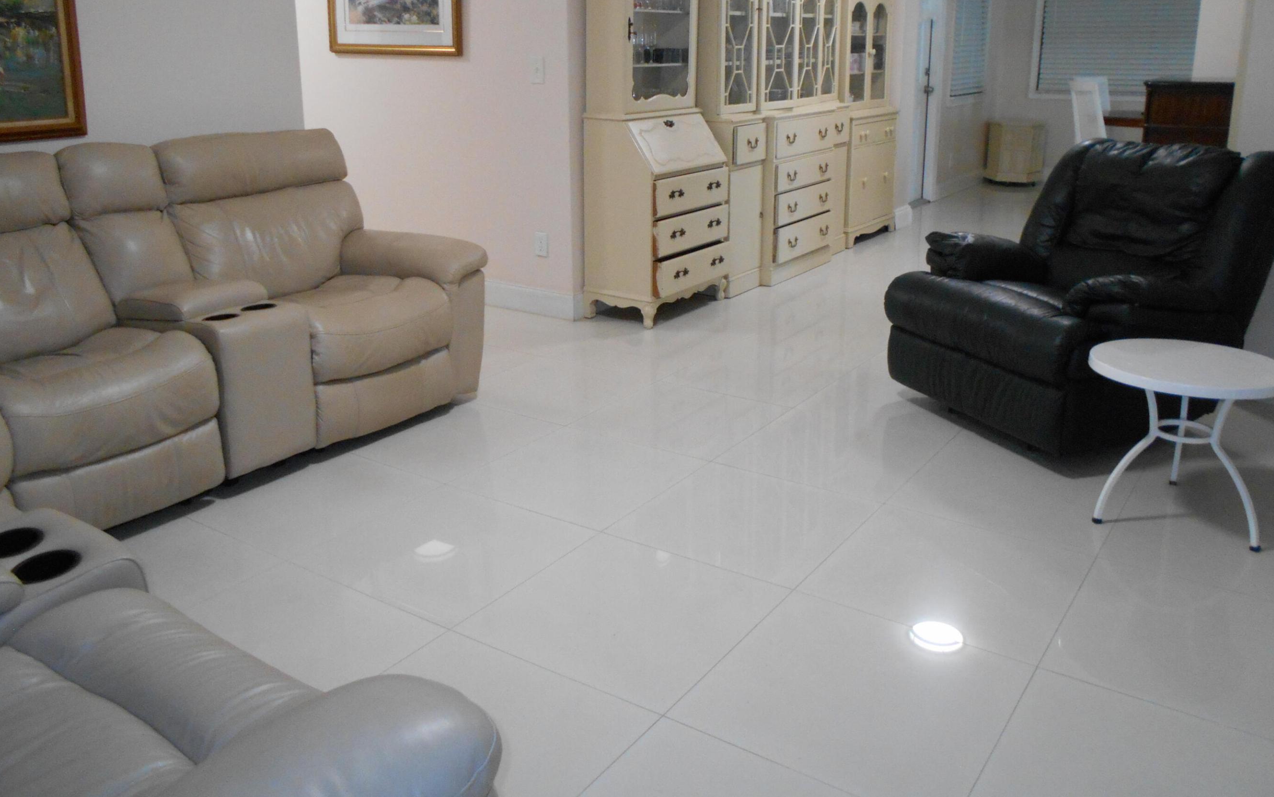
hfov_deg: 62.9
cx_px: 653
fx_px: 1042
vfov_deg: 41.6
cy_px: 302
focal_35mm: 30
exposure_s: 1/30
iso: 400
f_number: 3.2
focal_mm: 4.6
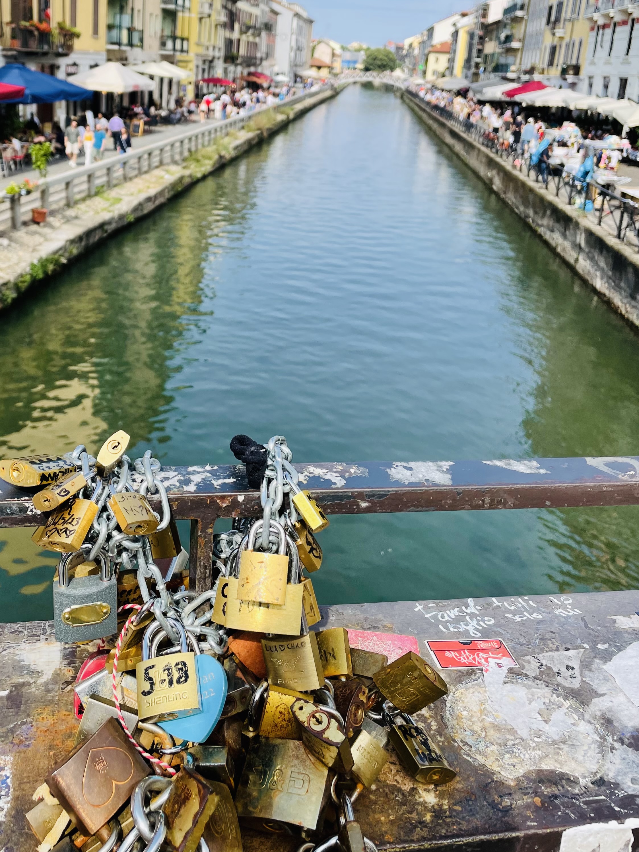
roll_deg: -3.0
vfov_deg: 52.0
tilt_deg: -14.9
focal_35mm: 35
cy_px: 314
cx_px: 234
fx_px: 862
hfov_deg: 40.4
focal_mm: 4.2
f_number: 1.6
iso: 32
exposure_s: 1/2506
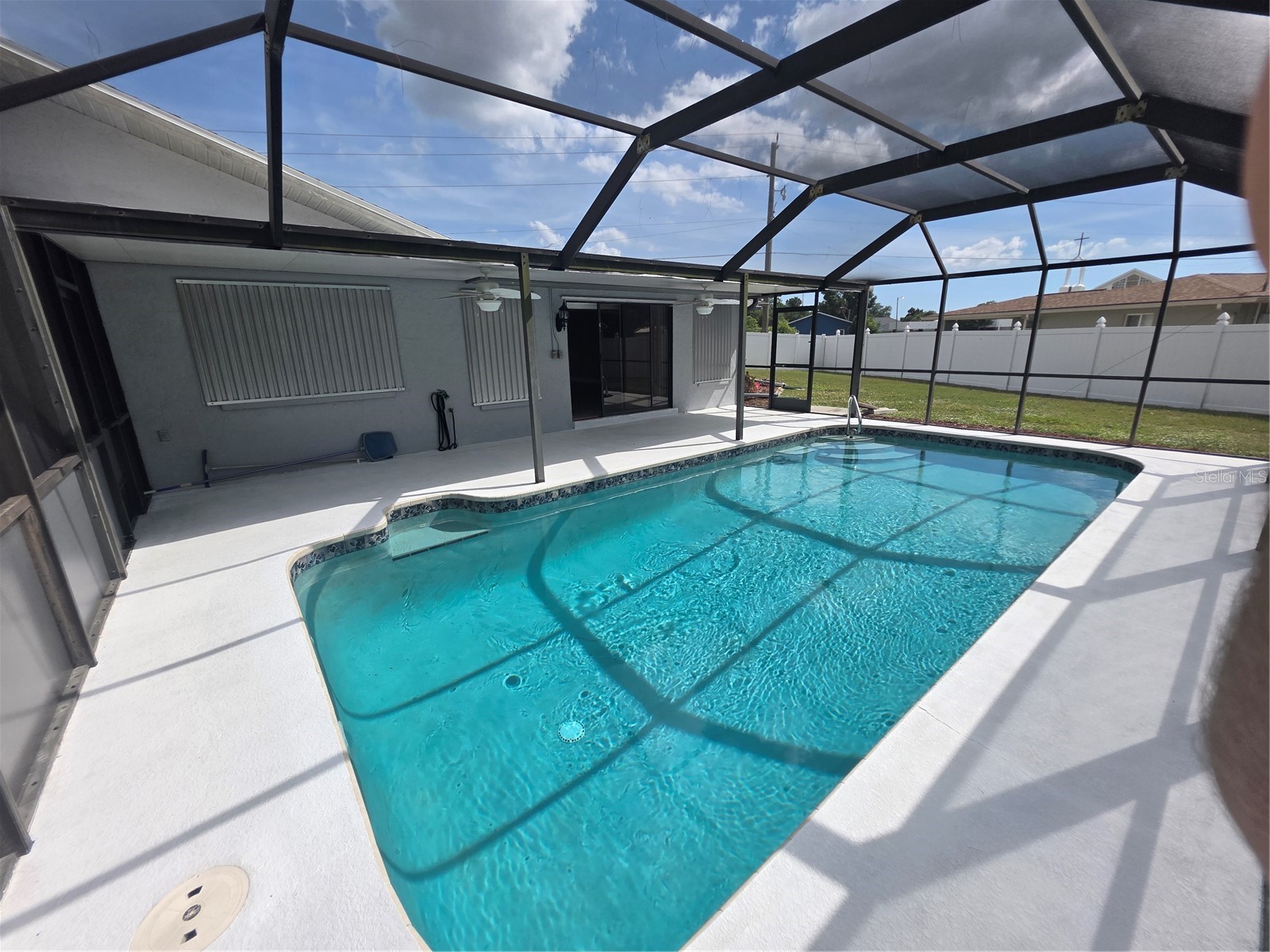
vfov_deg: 89.9
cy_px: 476
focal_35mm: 13
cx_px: 635
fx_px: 477
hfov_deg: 106.2
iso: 40
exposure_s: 1/2384
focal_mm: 2.2
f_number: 1.9
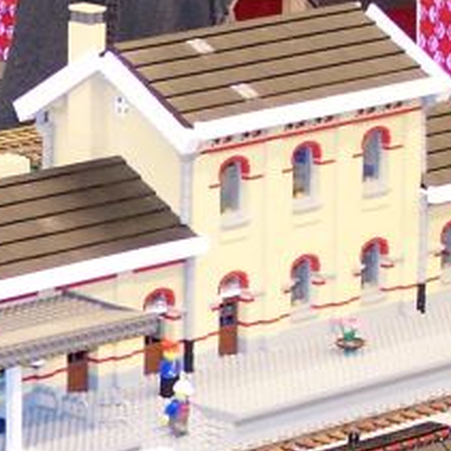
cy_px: 370
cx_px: -237
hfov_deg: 6.3
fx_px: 4054
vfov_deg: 6.4
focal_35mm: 275
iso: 140
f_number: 3.2
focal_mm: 10.7
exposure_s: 1/4
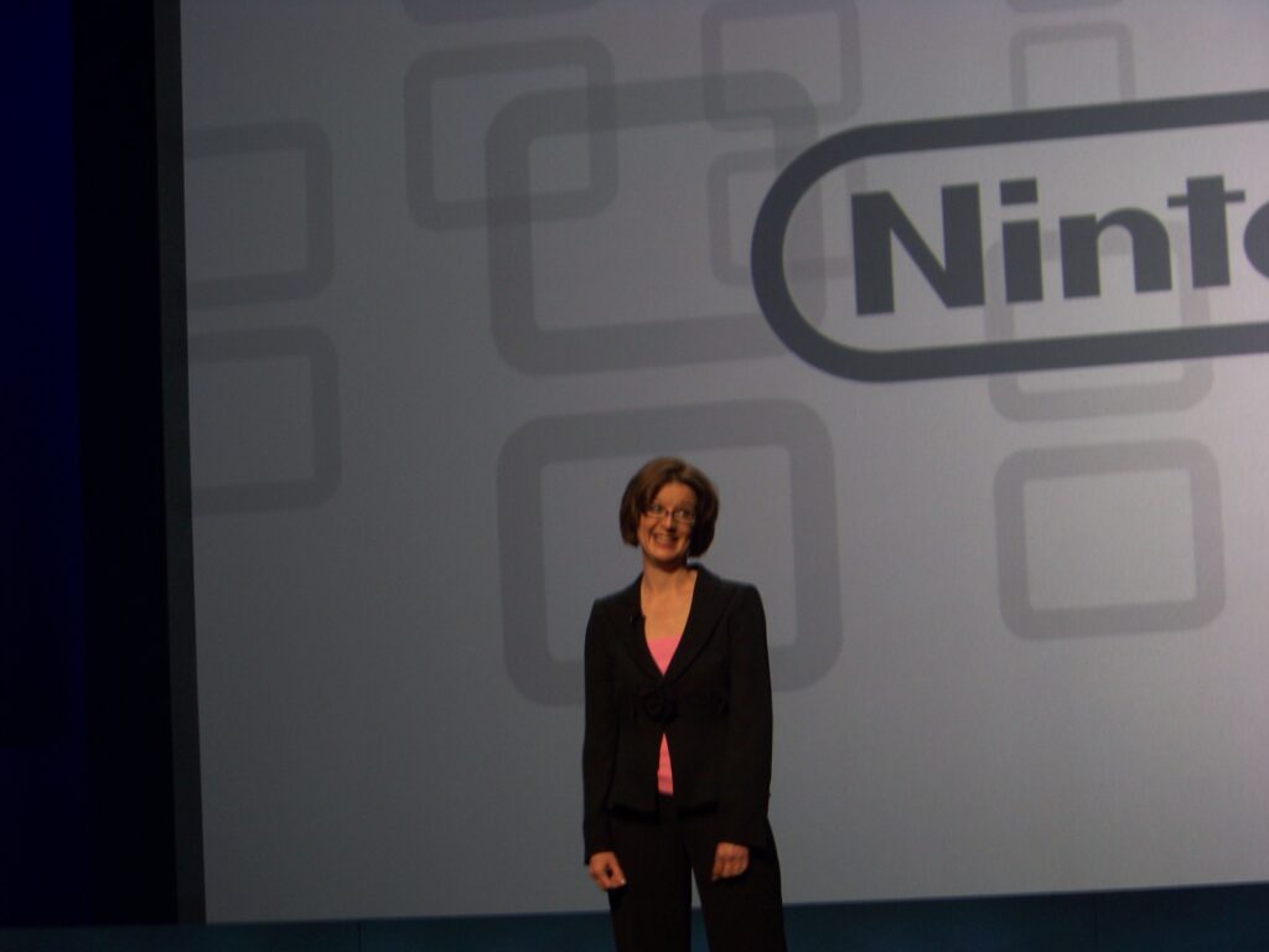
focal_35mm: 137
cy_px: 476
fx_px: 5022
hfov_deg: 14.4
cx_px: 634
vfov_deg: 10.8
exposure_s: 1/40
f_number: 3.2
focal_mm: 22.2
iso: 88
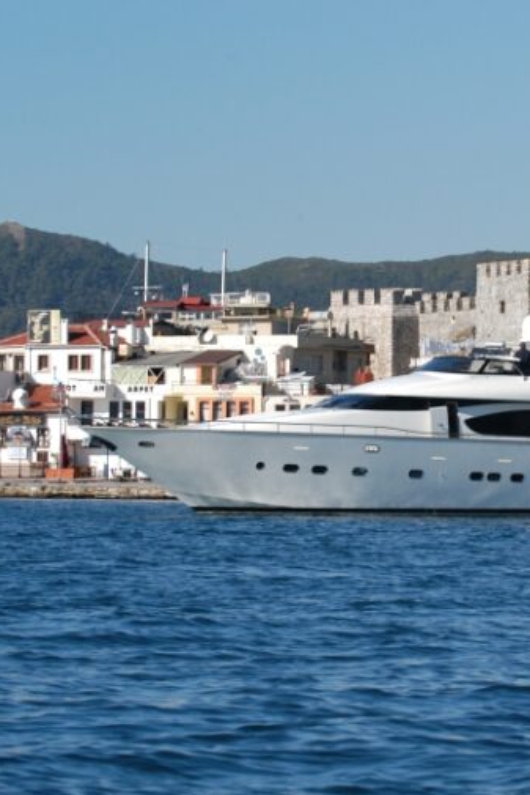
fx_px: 3768
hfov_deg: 8.0
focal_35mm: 171
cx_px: 448
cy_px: 400
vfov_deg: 12.0
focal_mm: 75
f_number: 7.1
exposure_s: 1/180
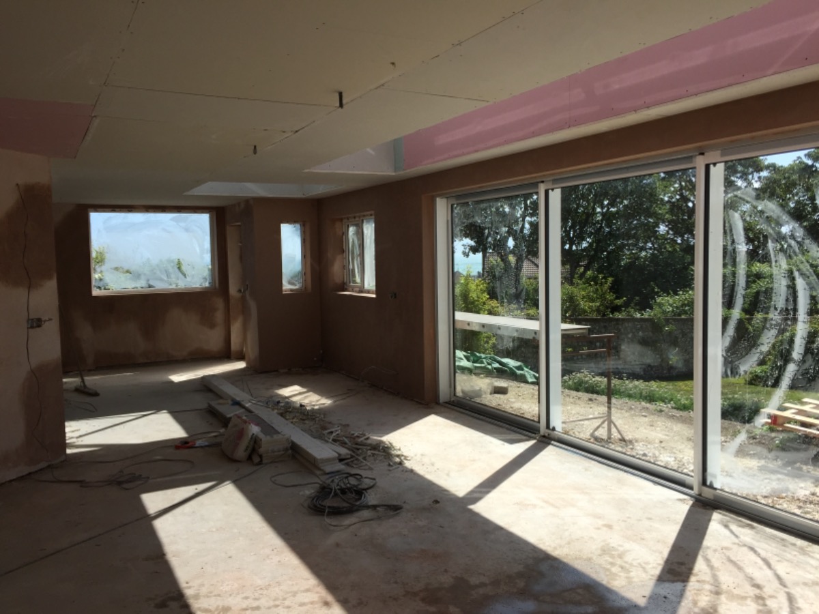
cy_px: 307
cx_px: 410
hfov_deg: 61.7
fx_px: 686
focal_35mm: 29
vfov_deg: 48.2
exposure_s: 1/1522
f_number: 2.2
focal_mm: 4.15
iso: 32
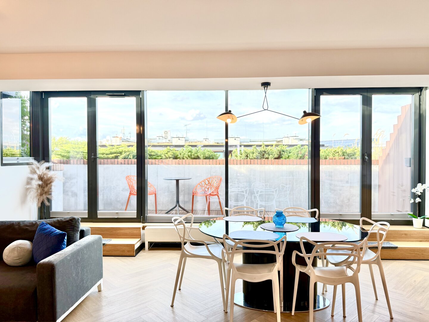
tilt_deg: -0.2
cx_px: 214
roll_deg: -1.0
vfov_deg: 56.8
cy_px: 161
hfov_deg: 71.6
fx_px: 297
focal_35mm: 24
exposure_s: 1/161
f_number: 1.78
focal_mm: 6.76
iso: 100
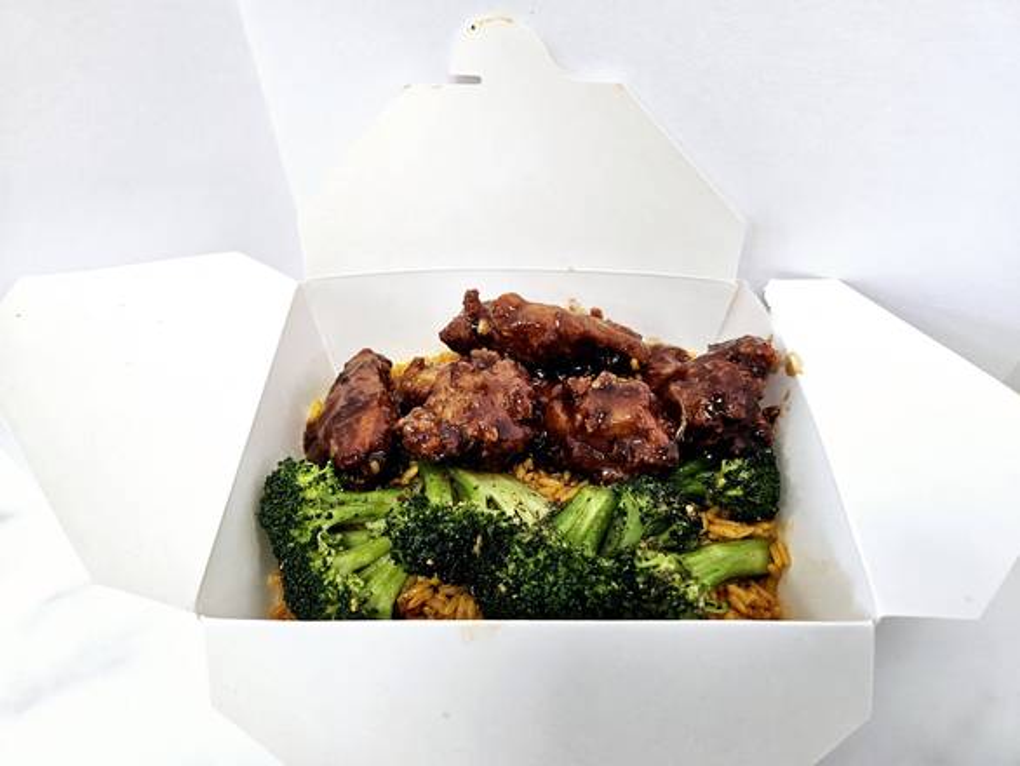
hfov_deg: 73.9
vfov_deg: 58.9
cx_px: 510
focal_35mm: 23
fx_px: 678
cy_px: 383
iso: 200
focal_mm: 5.4
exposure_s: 1/120
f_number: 1.8
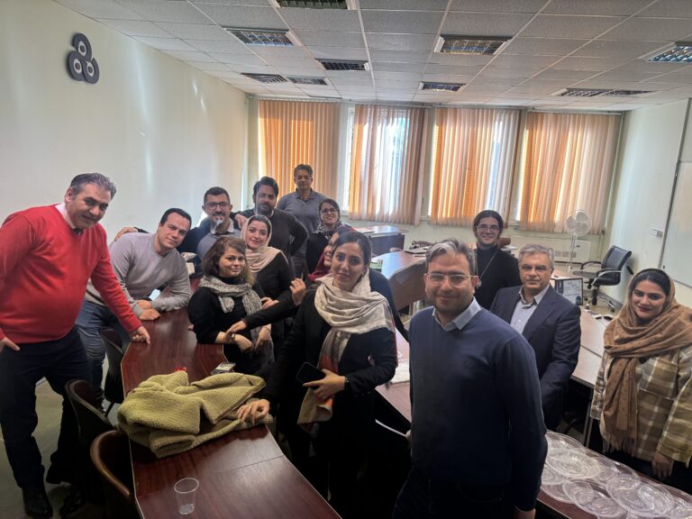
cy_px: 260
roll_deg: -3.0
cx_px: 346
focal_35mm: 24
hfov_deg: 71.6
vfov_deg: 56.8
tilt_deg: -12.0
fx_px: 480
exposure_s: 1/121
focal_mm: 6.76
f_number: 1.78
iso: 80
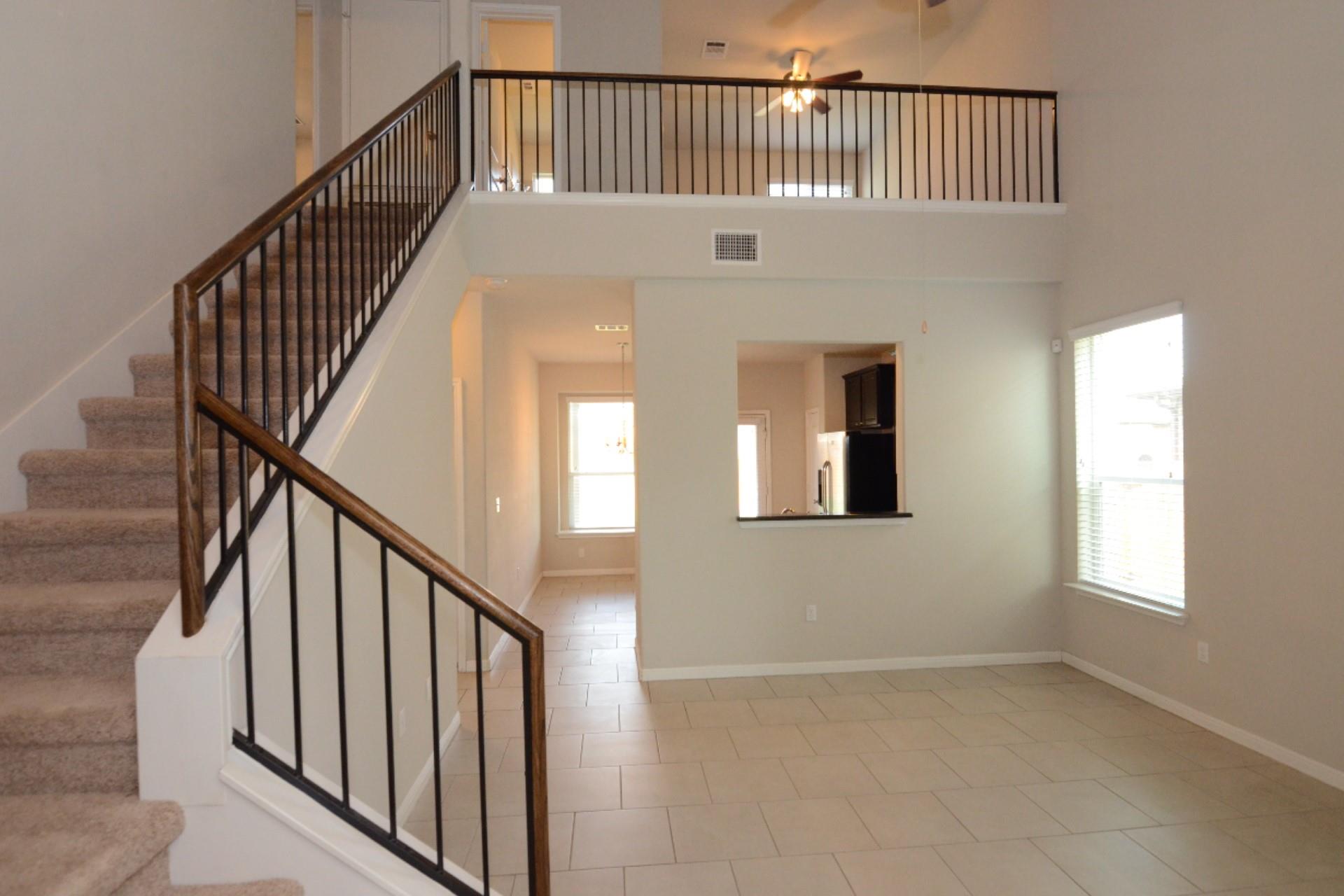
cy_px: 448
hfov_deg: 95.0
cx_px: 672
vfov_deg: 72.1
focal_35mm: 16
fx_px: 616
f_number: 6.3
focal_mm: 11
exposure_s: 1/160
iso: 2000
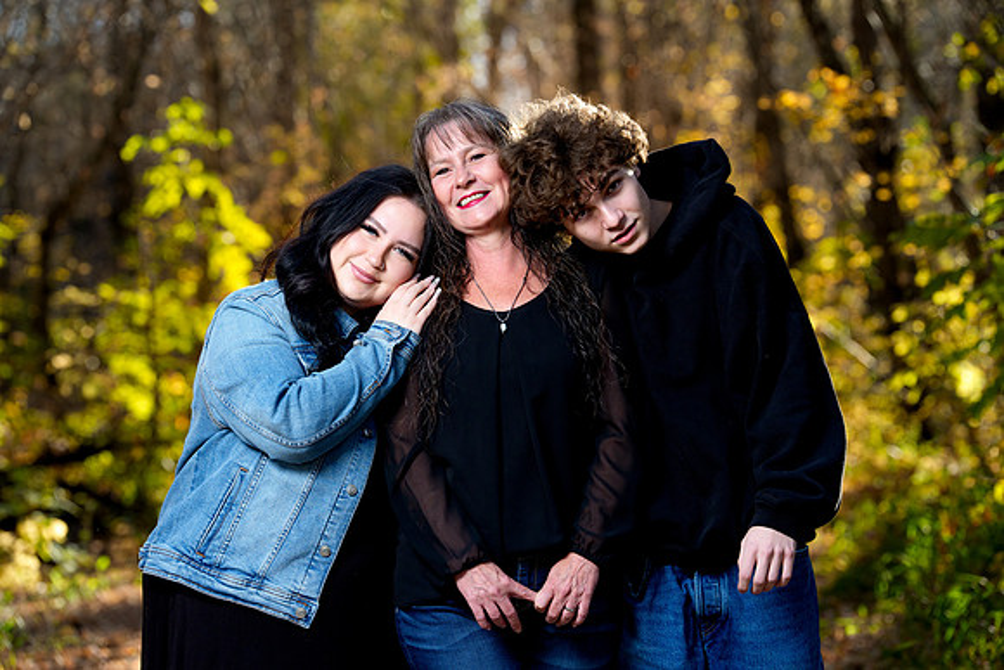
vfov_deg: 12.1
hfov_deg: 18.1
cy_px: 335
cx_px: 502
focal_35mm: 113
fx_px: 3152
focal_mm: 113
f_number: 4
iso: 400
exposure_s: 1/160
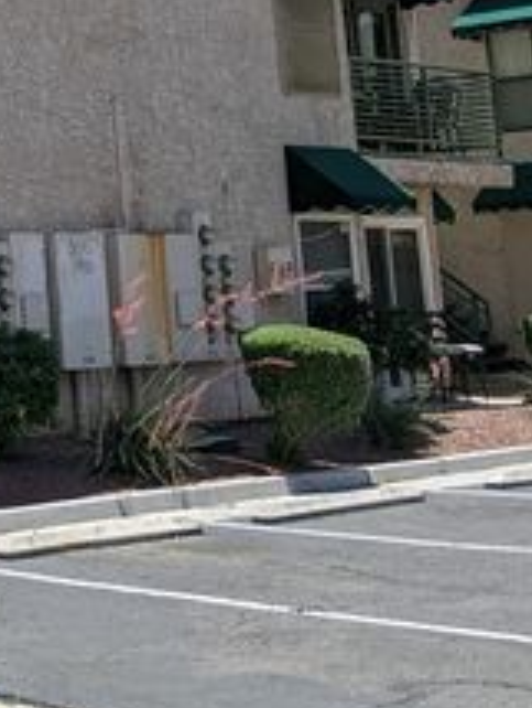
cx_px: -278
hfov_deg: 16.1
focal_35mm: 84
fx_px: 1718
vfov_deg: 21.7
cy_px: -127
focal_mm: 4.44
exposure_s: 1/2933
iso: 61
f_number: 1.8
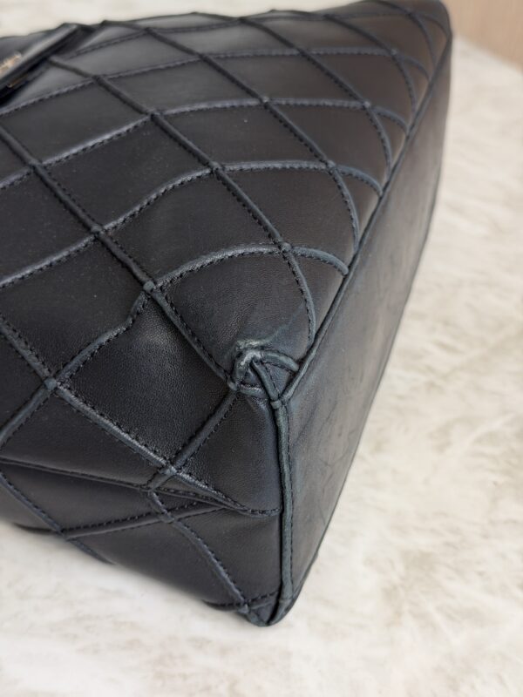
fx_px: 967
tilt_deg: -36.3
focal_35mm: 48
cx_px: 262
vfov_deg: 39.7
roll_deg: -8.3
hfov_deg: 30.3
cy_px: 348
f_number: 1.78
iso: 64
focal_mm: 6.76
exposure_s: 1/60
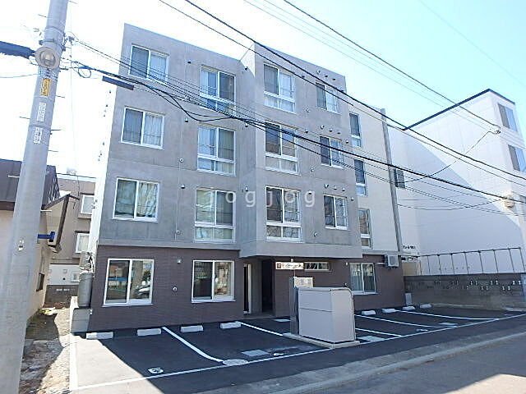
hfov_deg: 79.0
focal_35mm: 21
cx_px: 263
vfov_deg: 63.4
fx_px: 319
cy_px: 197
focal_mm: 3.7
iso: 125
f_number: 3.5
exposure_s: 1/400
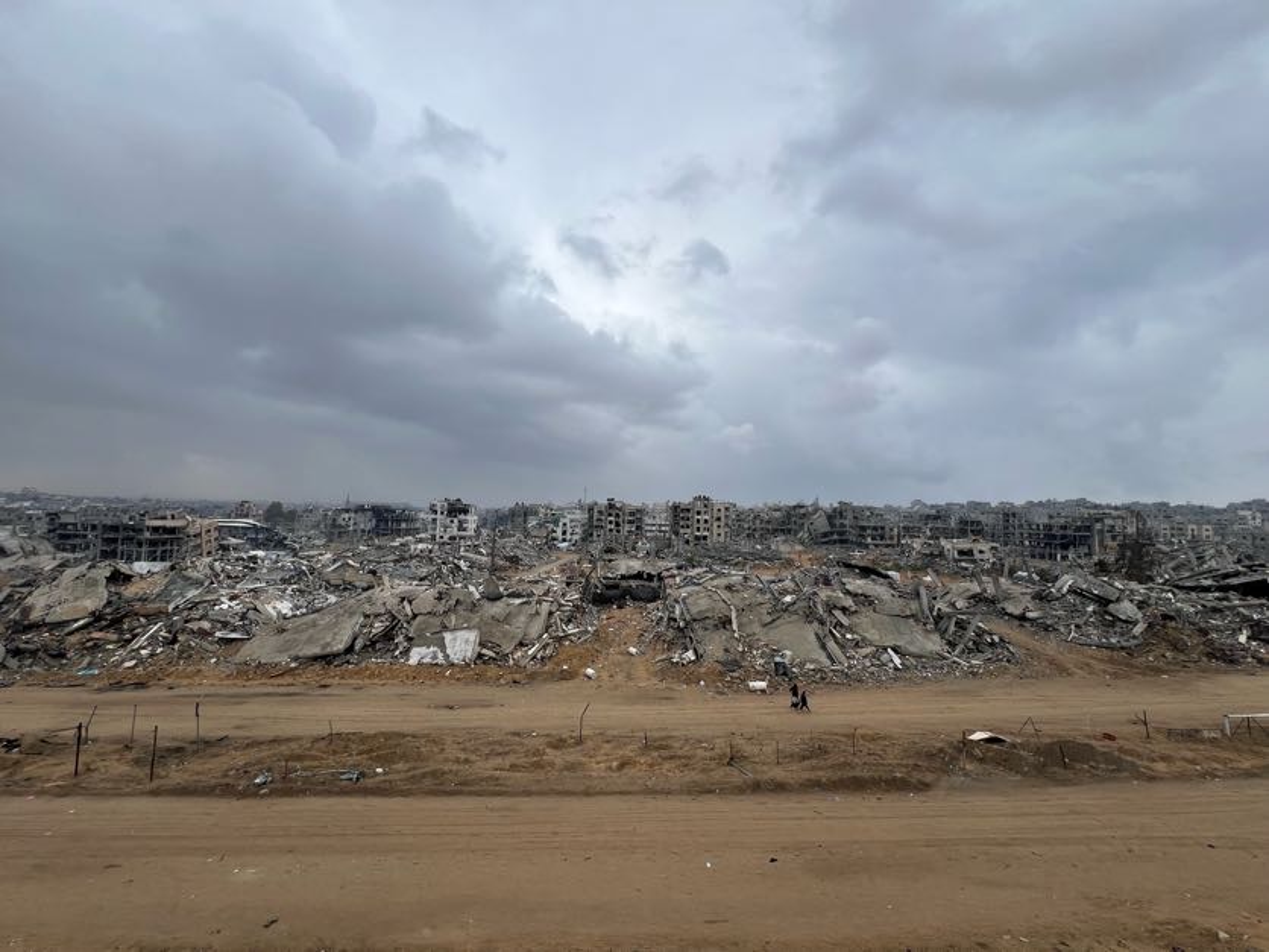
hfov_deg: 106.2
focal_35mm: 13
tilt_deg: +5.3
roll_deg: +1.1
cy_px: 476
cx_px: 634
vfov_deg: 89.9
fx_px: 477
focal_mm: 1.57
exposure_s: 1/1064
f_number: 1.8
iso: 32
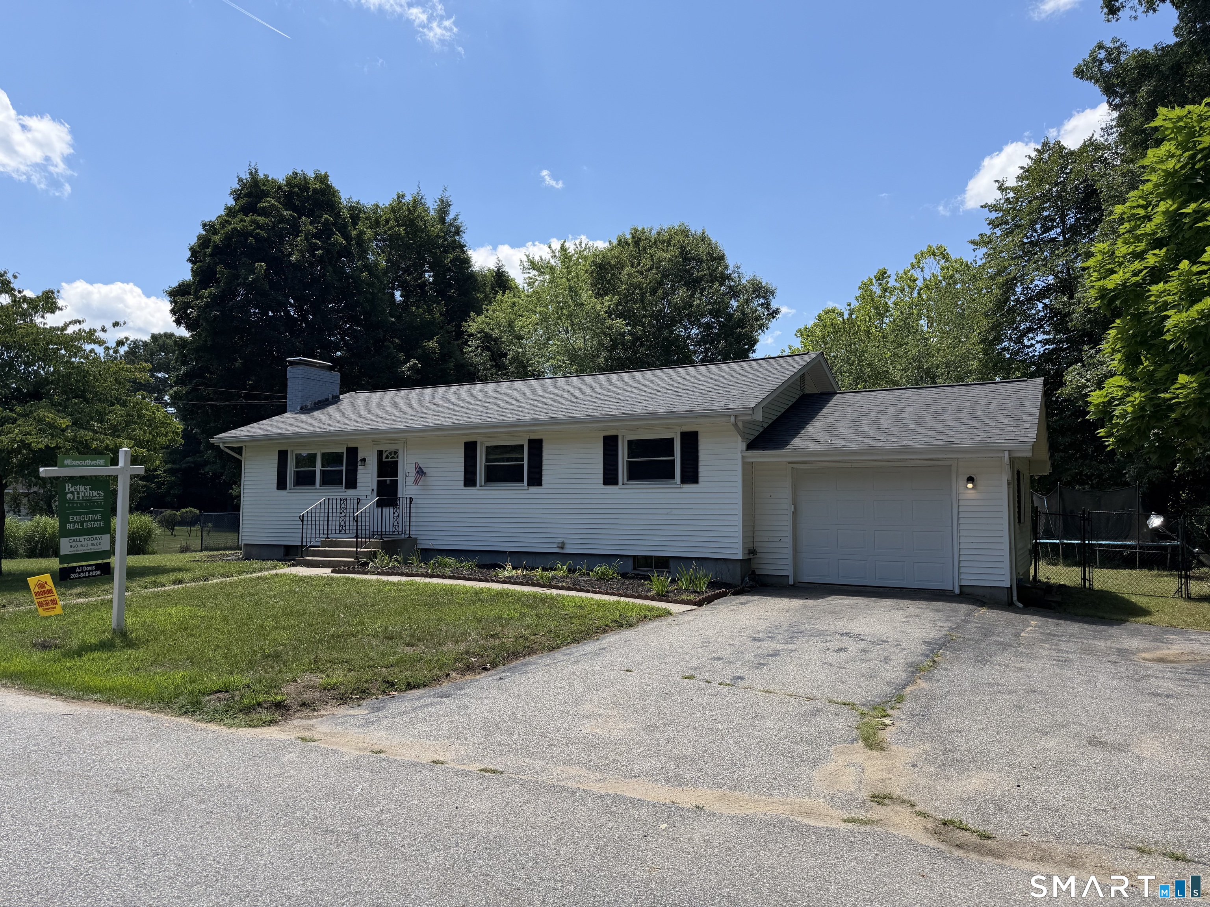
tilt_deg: +2.9
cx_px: 605
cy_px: 454
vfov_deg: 56.8
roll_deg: -0.4
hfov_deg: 71.6
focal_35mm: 24
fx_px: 839
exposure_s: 1/3584
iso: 80
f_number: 1.78
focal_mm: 6.76
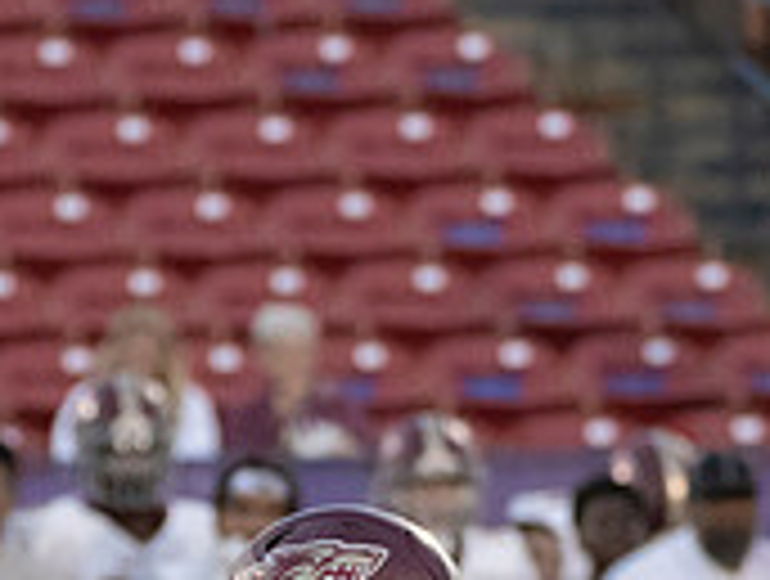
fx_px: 22714
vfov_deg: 1.5
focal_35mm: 1019
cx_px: 42
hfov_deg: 1.9
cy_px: 1008
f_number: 5.6
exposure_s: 1/1250
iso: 5000
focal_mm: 194
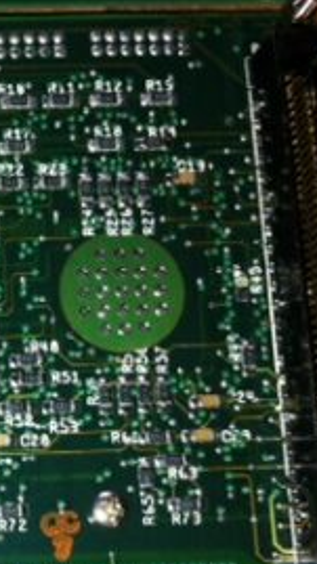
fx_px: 1272
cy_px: 428
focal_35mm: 85
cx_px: -136
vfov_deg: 24.7
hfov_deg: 13.5
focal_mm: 3.85
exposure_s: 1/42
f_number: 2.8
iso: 80
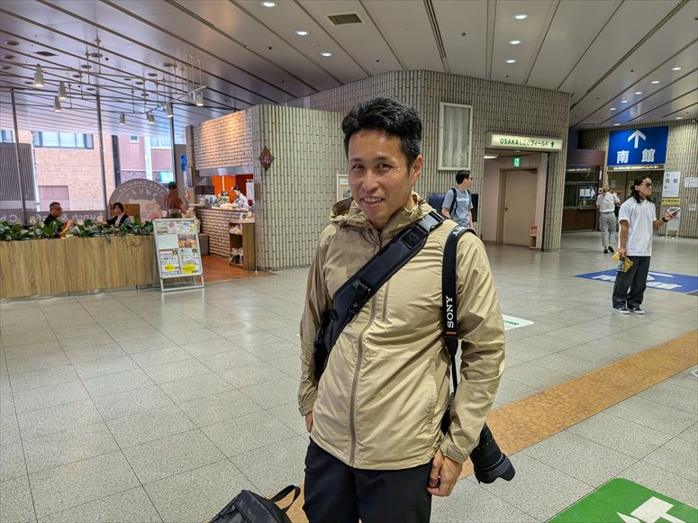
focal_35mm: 24
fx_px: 484
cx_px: 349
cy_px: 262
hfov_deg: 71.6
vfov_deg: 56.8
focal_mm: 4.53
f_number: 1.7
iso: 80
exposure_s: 1/120
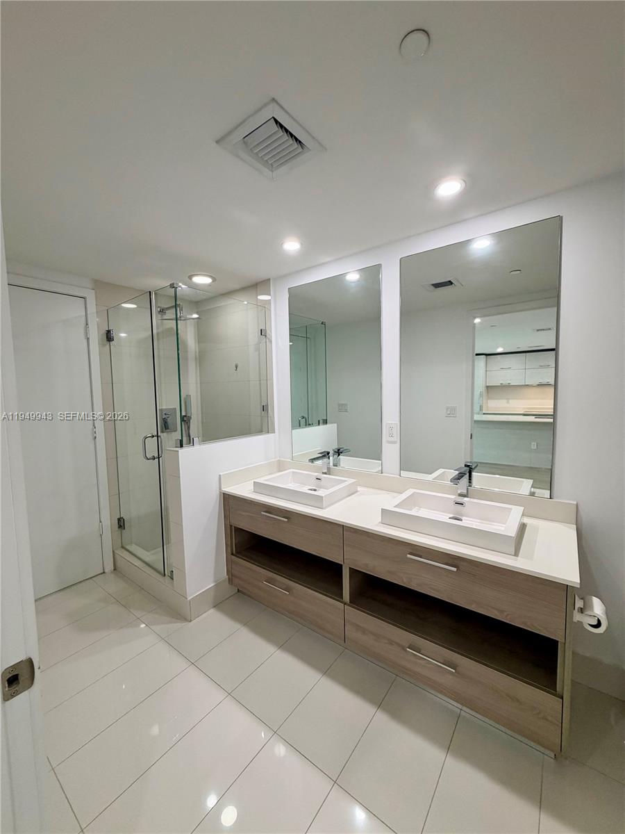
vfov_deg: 102.1
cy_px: 417
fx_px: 337
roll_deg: +0.7
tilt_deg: -4.9
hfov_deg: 85.7
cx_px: 312
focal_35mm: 14
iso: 200
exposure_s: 1/60
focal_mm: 2.22
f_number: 2.2
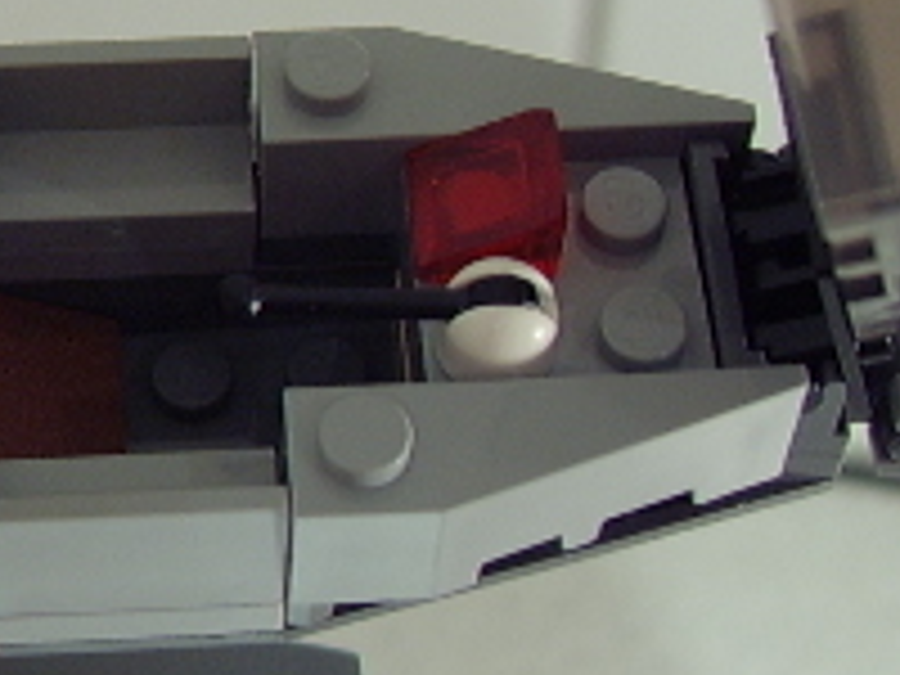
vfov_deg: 14.9
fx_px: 2574
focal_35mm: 99
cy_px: 189
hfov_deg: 19.5
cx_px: 104
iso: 100
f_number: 2.7
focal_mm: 8.13
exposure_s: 1/13
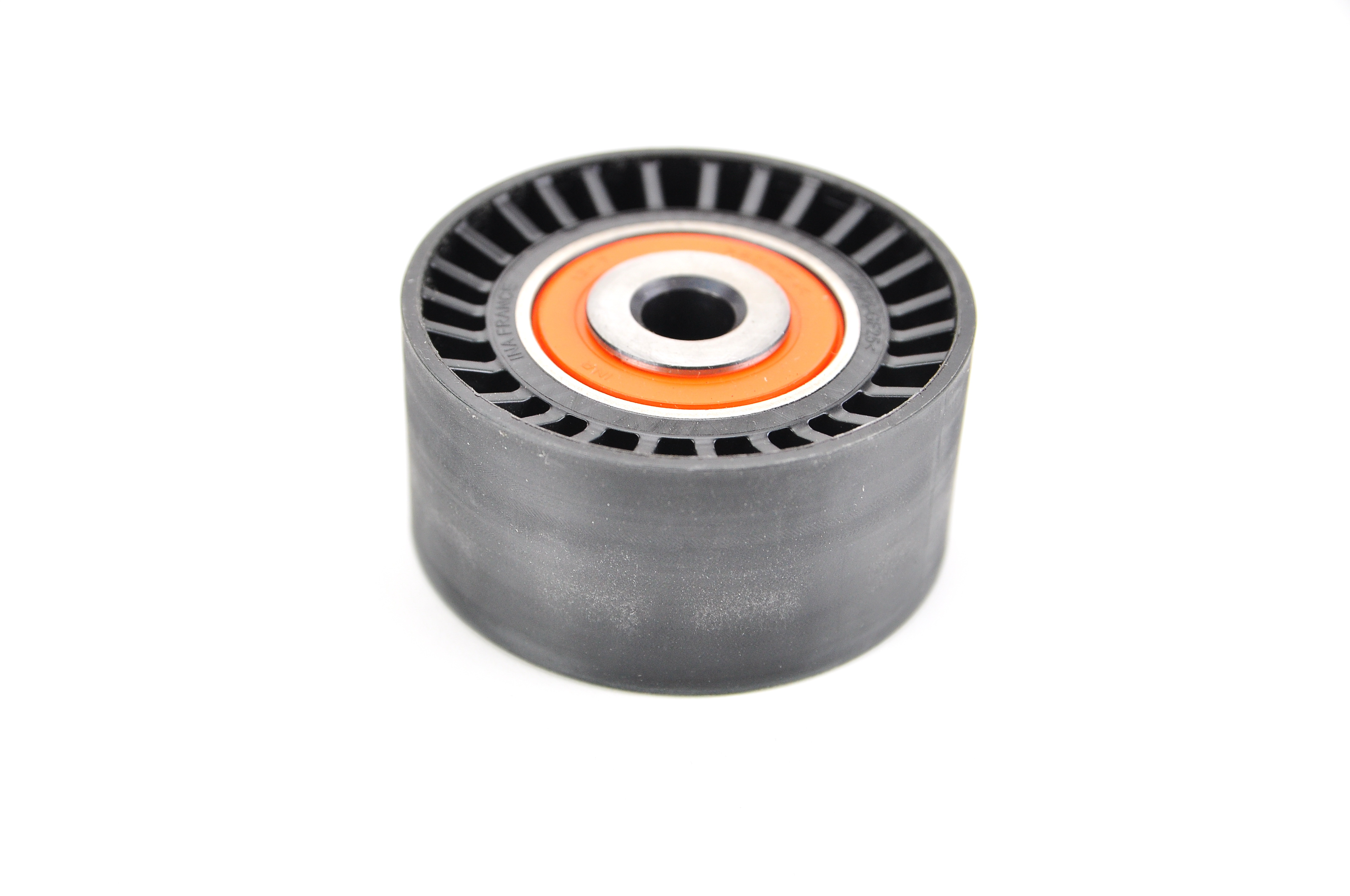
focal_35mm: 75
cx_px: 675
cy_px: 448
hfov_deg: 27.0
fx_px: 2809
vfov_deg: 18.1
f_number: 5.6
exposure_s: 1/50
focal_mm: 50
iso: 500
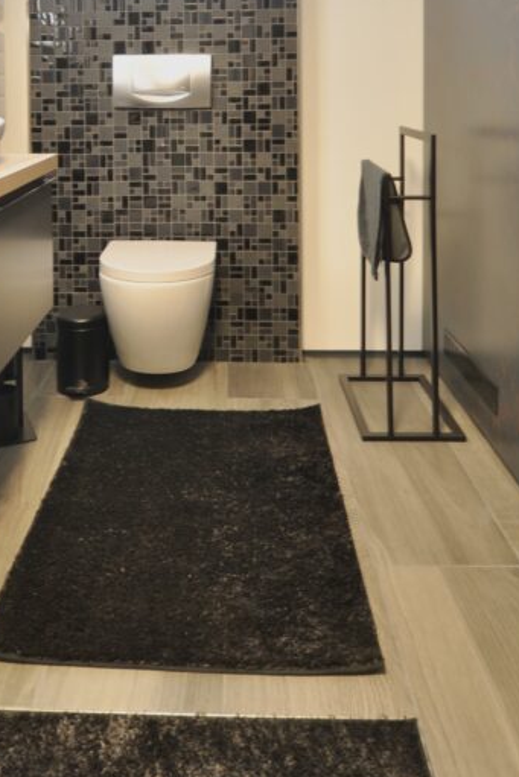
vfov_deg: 55.5
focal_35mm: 30
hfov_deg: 42.4
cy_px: 111
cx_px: 132
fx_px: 648
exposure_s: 1/6
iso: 200
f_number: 3.5
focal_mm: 10
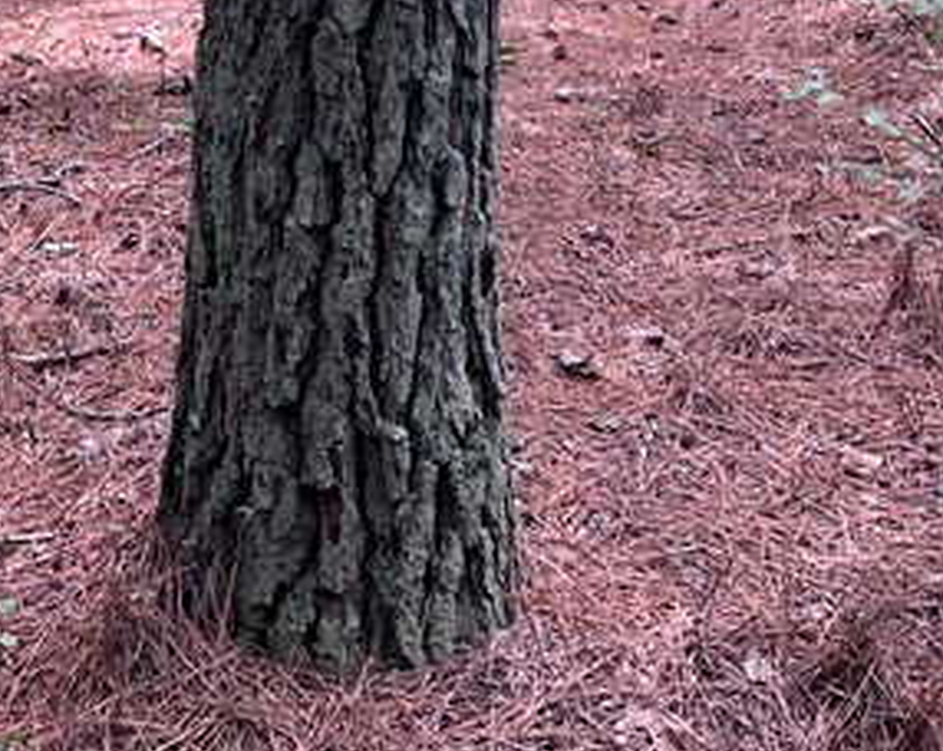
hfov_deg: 20.8
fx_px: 2536
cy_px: -303
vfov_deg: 15.8
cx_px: 185
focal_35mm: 91
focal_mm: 5.7
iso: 50
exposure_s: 1/171
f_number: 1.5
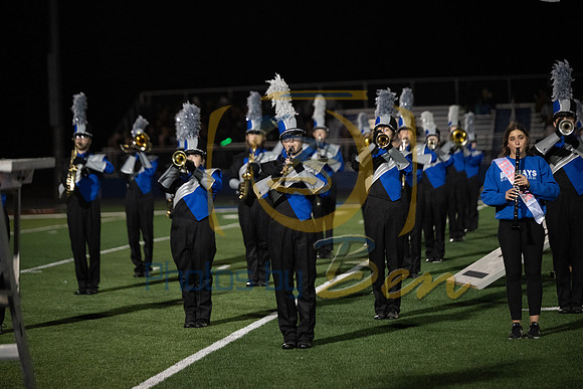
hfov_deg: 15.2
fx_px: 2187
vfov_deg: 10.2
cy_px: 194
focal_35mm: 135
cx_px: 292
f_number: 2.8
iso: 5000
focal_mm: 135
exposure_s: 1/1250
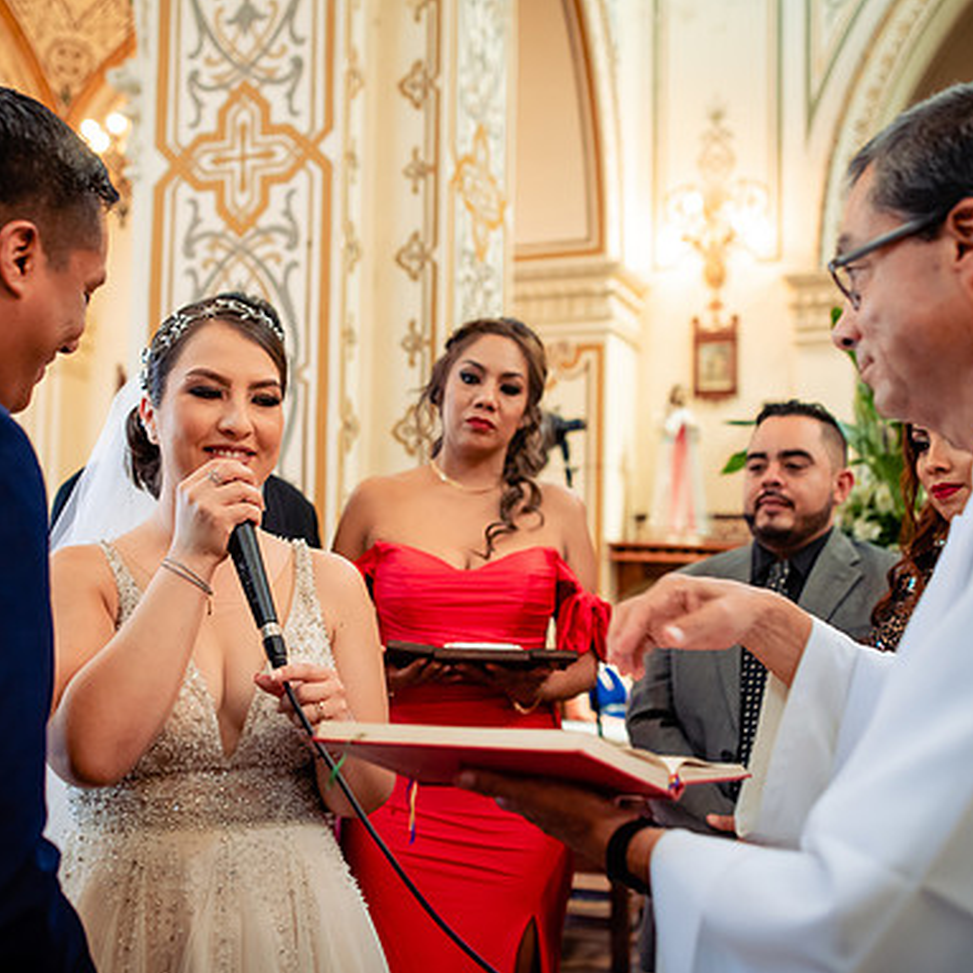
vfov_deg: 37.6
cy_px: 489
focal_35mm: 45
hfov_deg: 37.5
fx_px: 1431
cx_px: 427
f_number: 2.8
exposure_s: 1/100
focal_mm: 35
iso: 1250
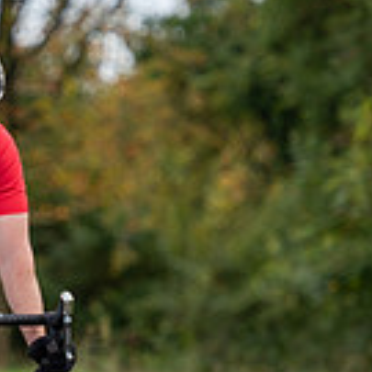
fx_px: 7088
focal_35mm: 583
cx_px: -63
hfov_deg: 3.0
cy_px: 233
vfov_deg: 3.0
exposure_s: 1/1000
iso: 160
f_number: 2.8
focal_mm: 160
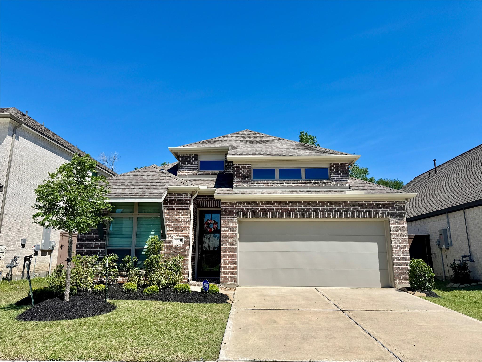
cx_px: 241
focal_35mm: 24
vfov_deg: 56.8
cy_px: 181
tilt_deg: +12.1
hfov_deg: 71.6
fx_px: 334
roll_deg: -0.1
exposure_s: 1/5348
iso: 80
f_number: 1.78
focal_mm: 6.76
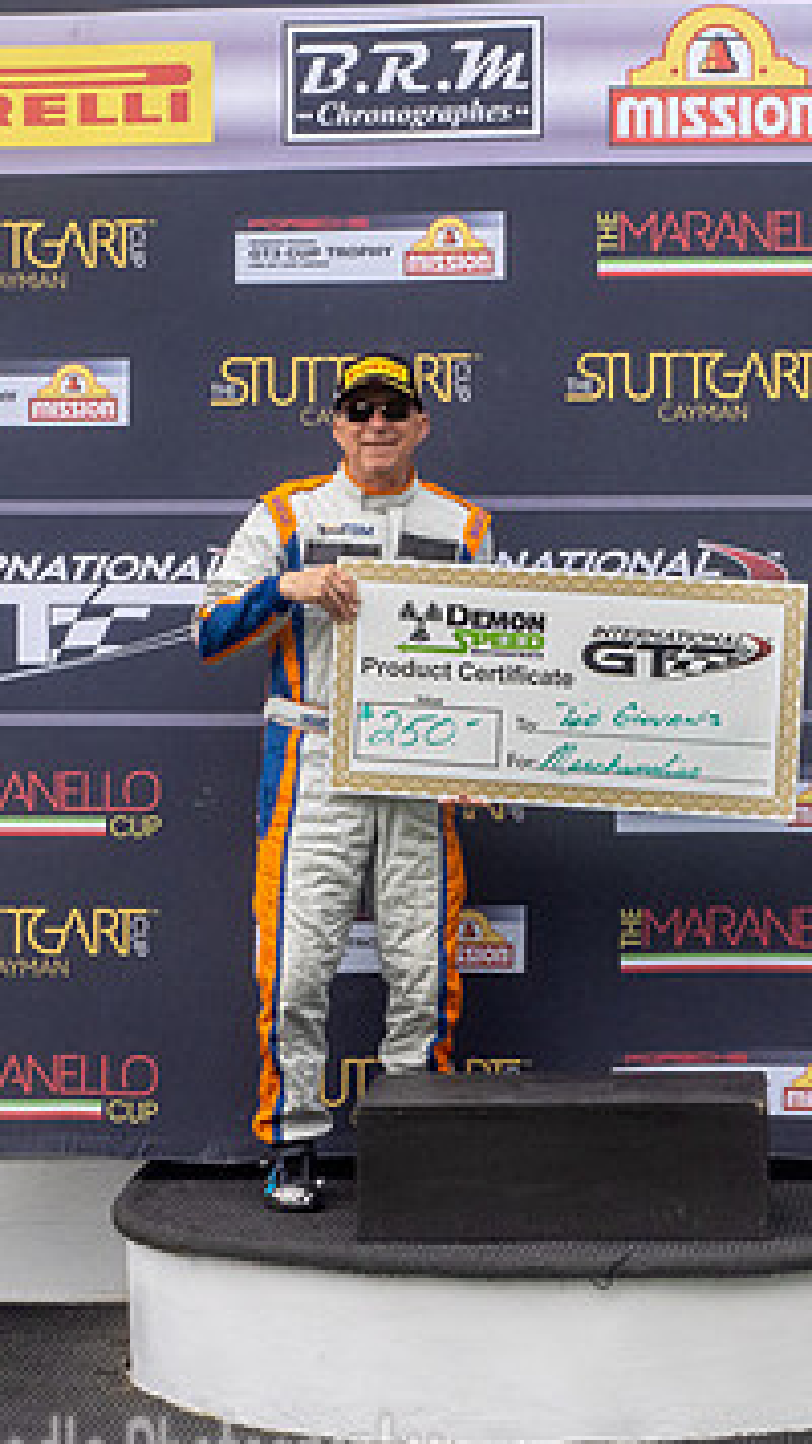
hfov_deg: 9.8
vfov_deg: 17.3
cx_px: 533
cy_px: 683
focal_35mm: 124
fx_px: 4751
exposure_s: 1/60
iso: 320
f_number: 18
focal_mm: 32
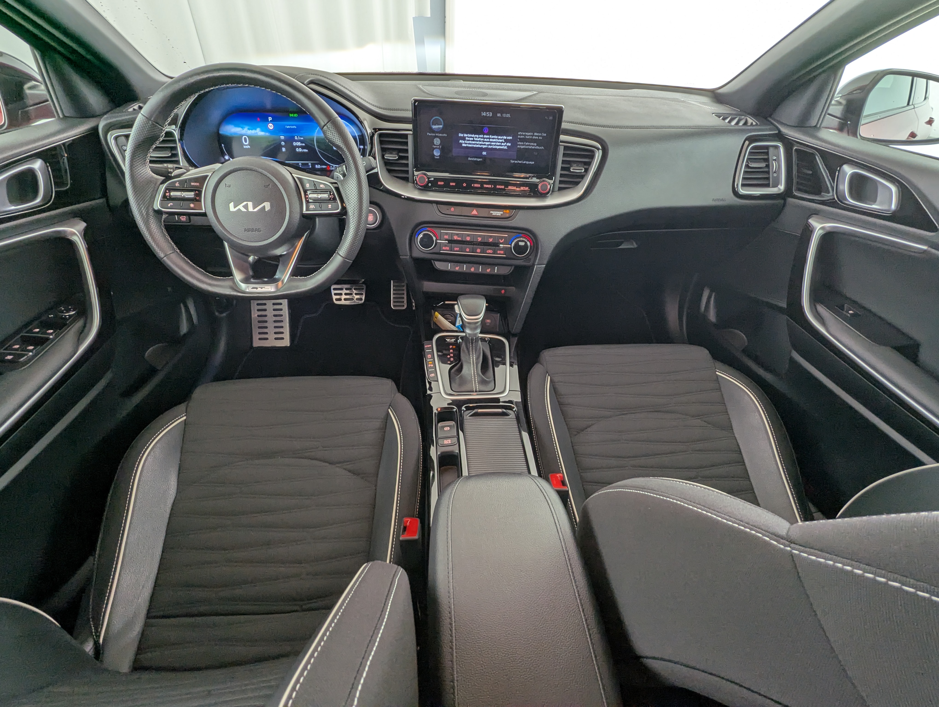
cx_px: 470
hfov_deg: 94.4
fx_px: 435
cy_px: 354
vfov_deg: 78.2
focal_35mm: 16
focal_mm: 2.35
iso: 68
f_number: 2.2
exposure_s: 1/37.9
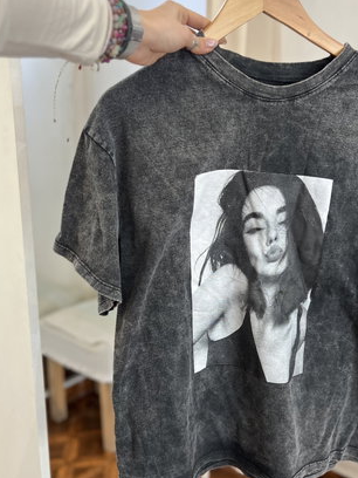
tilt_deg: -11.5
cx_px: 219
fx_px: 469
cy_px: 234
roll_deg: +0.1
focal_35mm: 34
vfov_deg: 54.0
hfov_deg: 41.6
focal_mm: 5.7
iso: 125
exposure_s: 1/114
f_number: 1.5
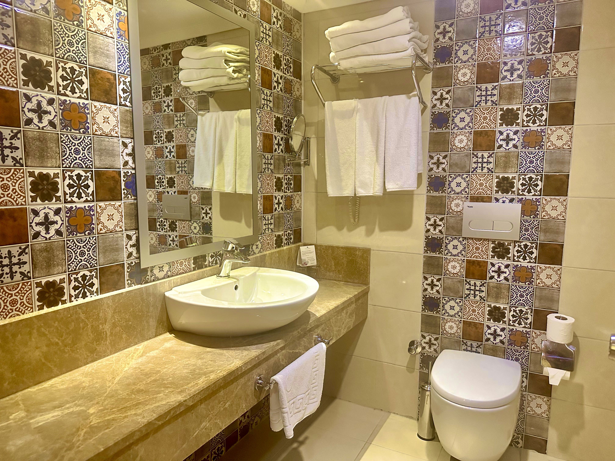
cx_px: 308
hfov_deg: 71.6
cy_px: 230
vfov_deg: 56.8
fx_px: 426
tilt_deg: -7.9
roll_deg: -0.9
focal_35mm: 24
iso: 800
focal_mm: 6.86
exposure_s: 1/50
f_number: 1.78
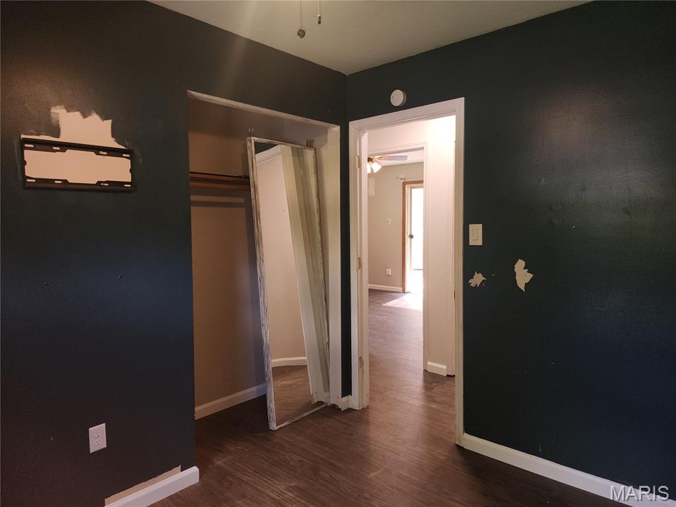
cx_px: 338
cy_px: 254
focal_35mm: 23
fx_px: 449
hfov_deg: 73.9
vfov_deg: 58.9
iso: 125
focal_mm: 6.4
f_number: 1.8
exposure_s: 1/24
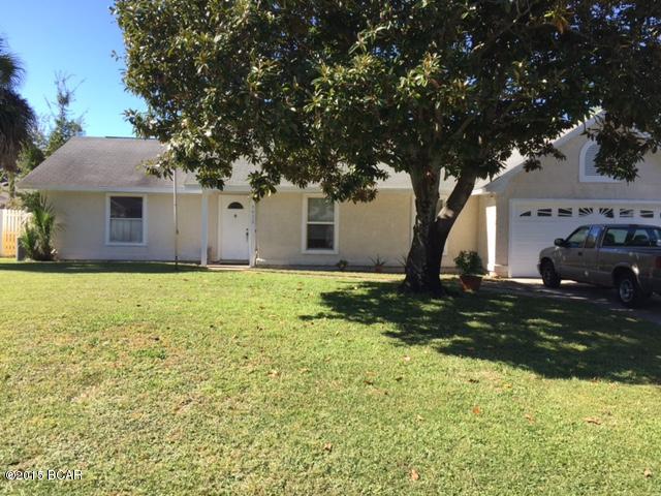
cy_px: 248
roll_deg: -1.5
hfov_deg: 61.7
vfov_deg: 48.2
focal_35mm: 29
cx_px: 330
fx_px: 554
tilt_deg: +0.0
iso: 32
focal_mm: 4.15
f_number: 2.2
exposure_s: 1/706
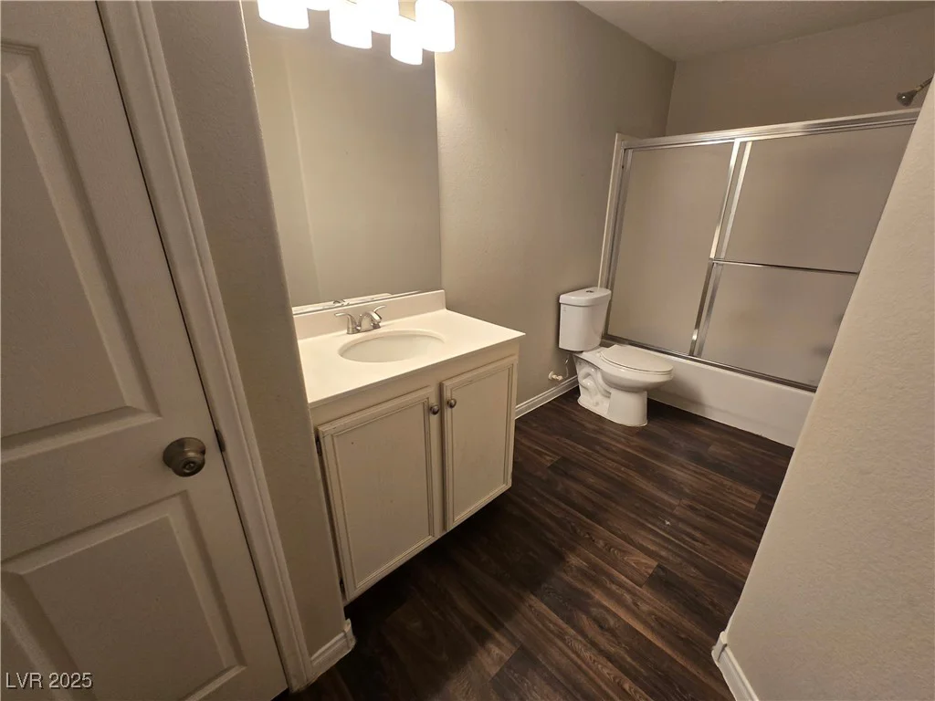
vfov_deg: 89.9
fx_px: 351
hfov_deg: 106.2
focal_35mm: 13
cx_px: 468
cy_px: 350
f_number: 2.2
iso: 125
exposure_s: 1/60
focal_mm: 2.2
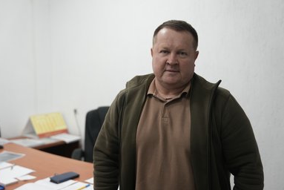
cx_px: 140
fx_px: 371
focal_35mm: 47
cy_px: 93
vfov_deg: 28.7
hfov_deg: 41.9
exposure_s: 1/100
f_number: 2.8
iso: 640
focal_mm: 45
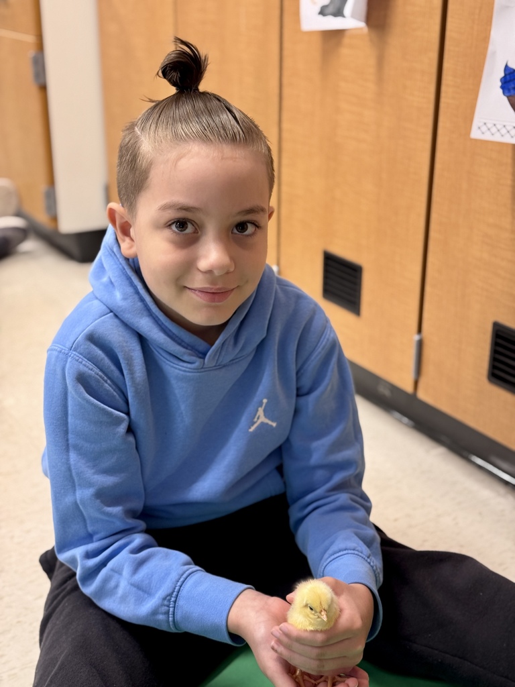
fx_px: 952
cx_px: 258
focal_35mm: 48
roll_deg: +0.2
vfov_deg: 39.7
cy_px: 344
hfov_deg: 30.3
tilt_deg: -21.6
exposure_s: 1/60
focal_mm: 6.76
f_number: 1.78
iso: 200
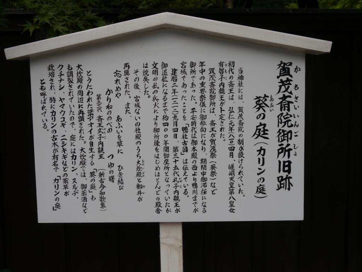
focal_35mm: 40
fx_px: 418
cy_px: 136
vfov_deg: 36.0
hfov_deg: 46.8
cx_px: 181
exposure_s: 1/200
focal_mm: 20
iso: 160
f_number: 6.3
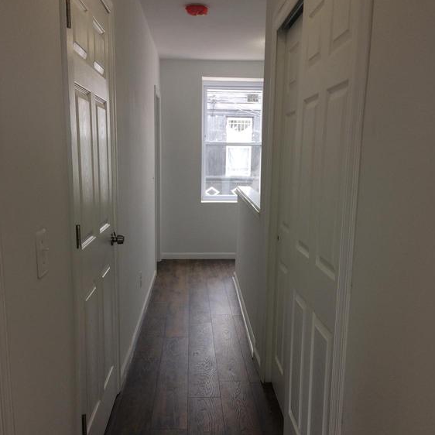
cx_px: 216
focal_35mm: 35
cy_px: 264
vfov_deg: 46.9
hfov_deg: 47.2
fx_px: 498
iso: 40
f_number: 2.2
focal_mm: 4.15
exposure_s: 1/60
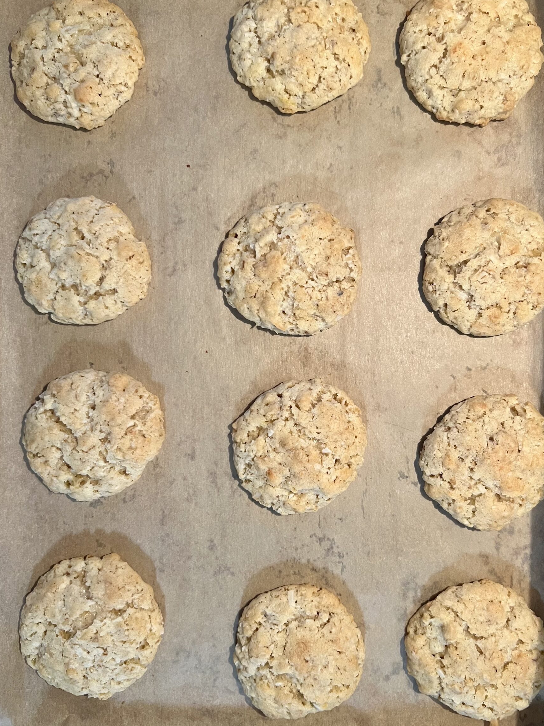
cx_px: 295
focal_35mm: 29
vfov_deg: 61.7
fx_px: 608
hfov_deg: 48.2
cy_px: 359
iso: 160
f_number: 1.5
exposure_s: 1/60
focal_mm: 5.7
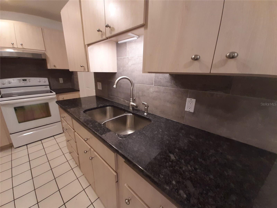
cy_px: 104
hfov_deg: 106.2
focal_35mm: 13
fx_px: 104
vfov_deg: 89.9
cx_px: 138
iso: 160
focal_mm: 1.42
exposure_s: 1/40
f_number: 2.2
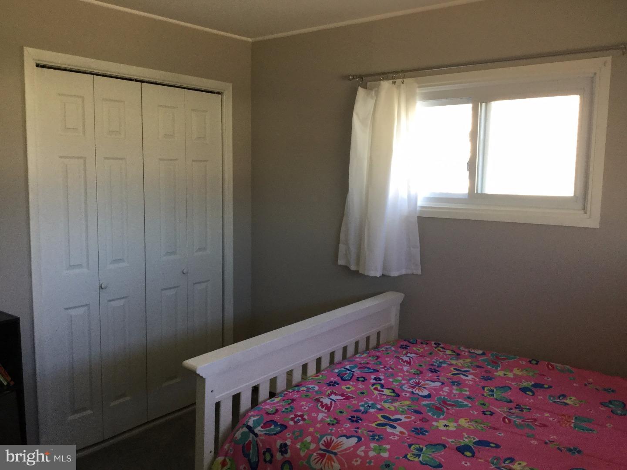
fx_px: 562
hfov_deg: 58.4
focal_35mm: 31
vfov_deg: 45.4
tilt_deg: -4.9
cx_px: 314
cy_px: 235
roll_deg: +0.6
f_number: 2.4
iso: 32
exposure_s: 1/30
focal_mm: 3.3
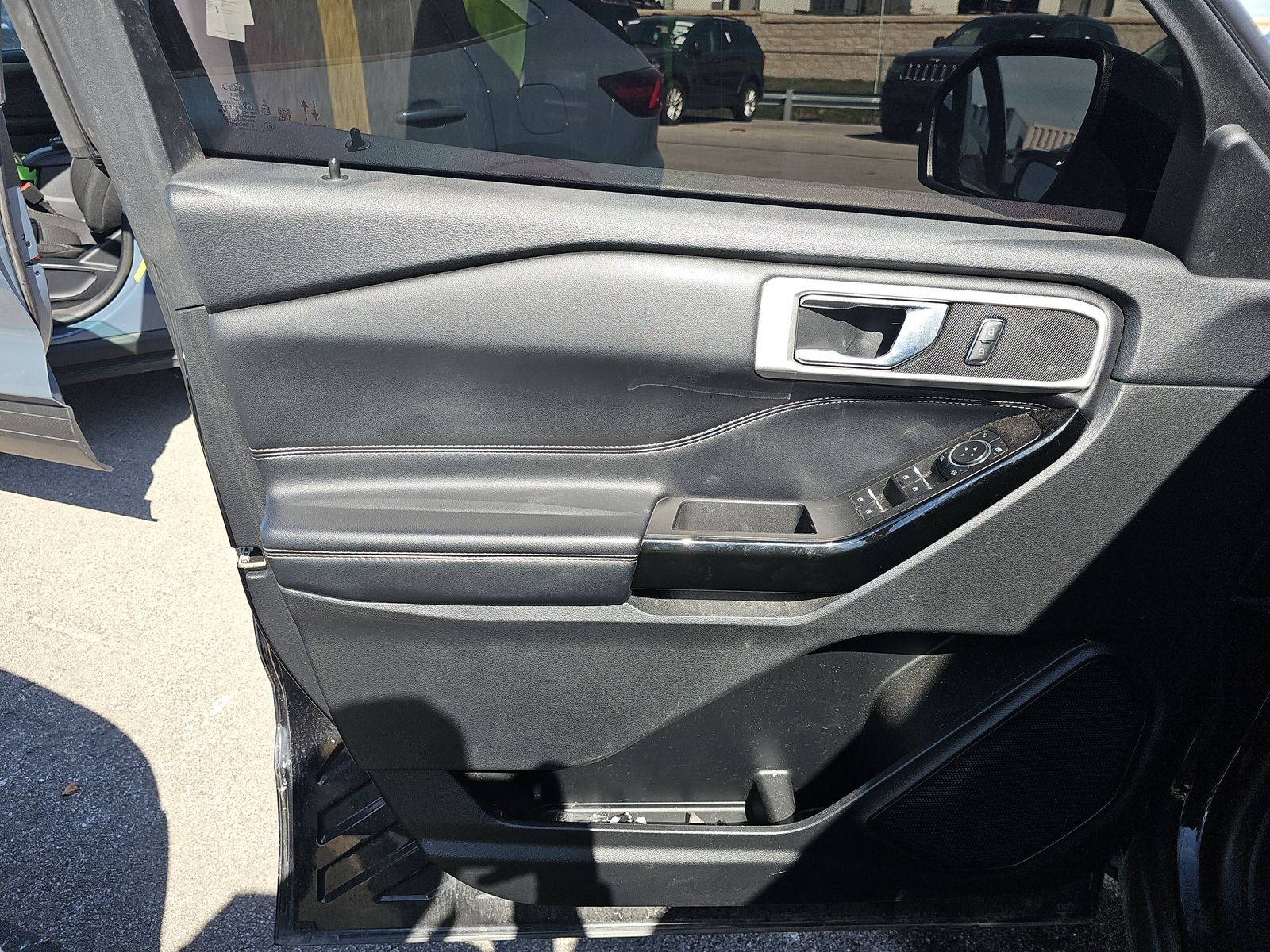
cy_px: 476
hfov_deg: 73.9
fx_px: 844
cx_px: 635
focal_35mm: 23
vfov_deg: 58.9
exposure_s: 1/173
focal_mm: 6.3
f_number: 1.7
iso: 50
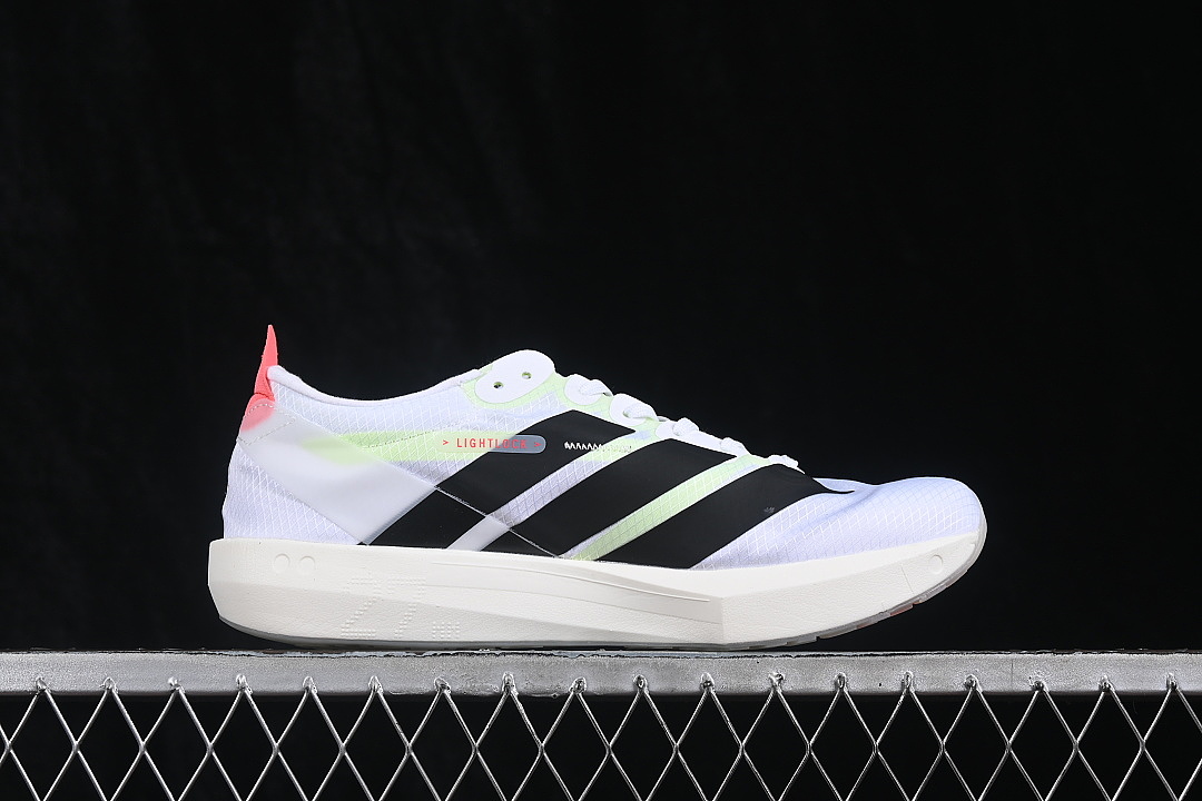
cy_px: 400
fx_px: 2504
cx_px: 601
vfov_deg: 18.2
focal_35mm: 75
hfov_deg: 27.0
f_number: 8
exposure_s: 1/80
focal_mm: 50
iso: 160
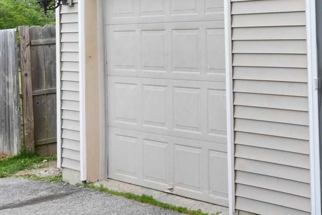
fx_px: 590
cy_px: -11
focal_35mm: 66
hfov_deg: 19.4
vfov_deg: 19.8
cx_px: 629
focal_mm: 14
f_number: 14
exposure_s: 1/50
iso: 400
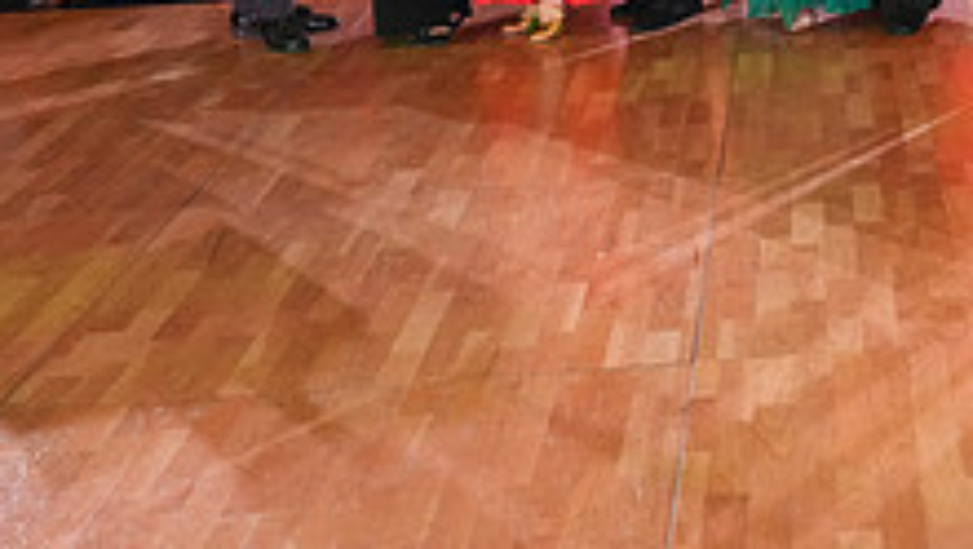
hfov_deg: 23.9
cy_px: -294
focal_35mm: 83
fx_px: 2142
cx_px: 1088
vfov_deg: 13.7
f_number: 4.5
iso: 2500
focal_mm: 30
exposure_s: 1/200
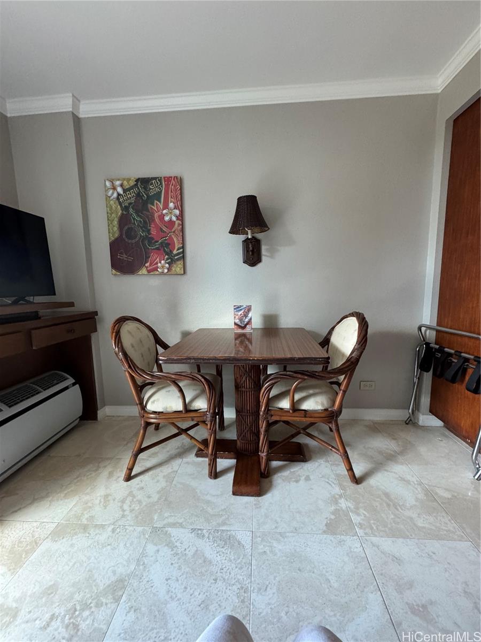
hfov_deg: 85.7
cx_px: 240
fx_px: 259
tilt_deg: -7.8
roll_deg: +0.8
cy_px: 321
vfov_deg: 102.1
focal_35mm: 14
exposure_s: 1/60
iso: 400
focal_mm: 2.22
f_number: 2.2
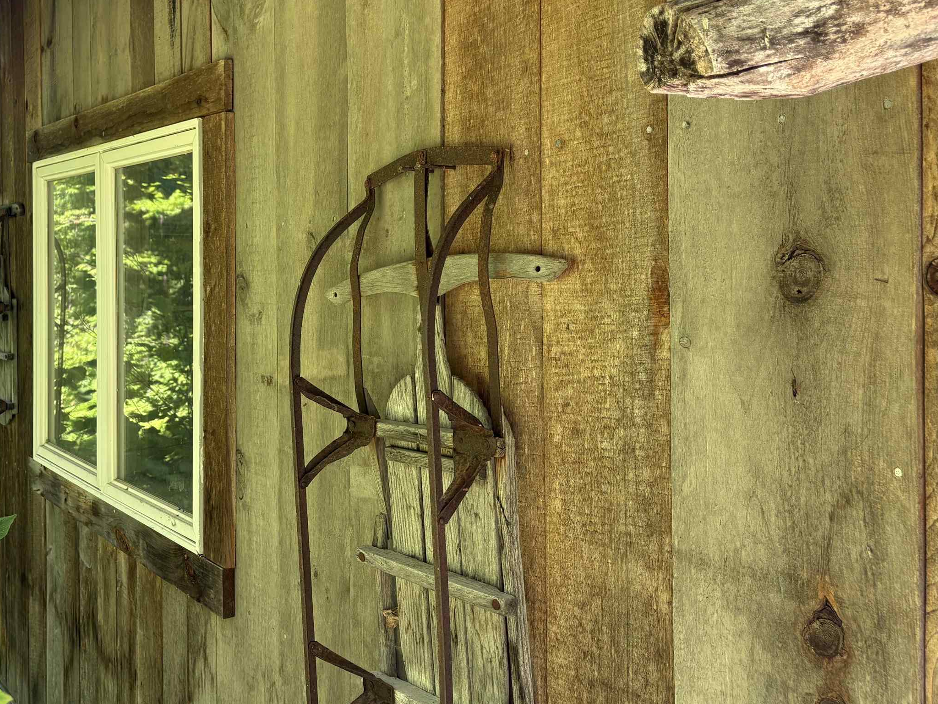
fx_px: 1057
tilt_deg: -0.5
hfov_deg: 46.9
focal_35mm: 39
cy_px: 261
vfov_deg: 36.6
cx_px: 295
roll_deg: -0.1
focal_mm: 5.96
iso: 80
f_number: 1.6
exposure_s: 1/203
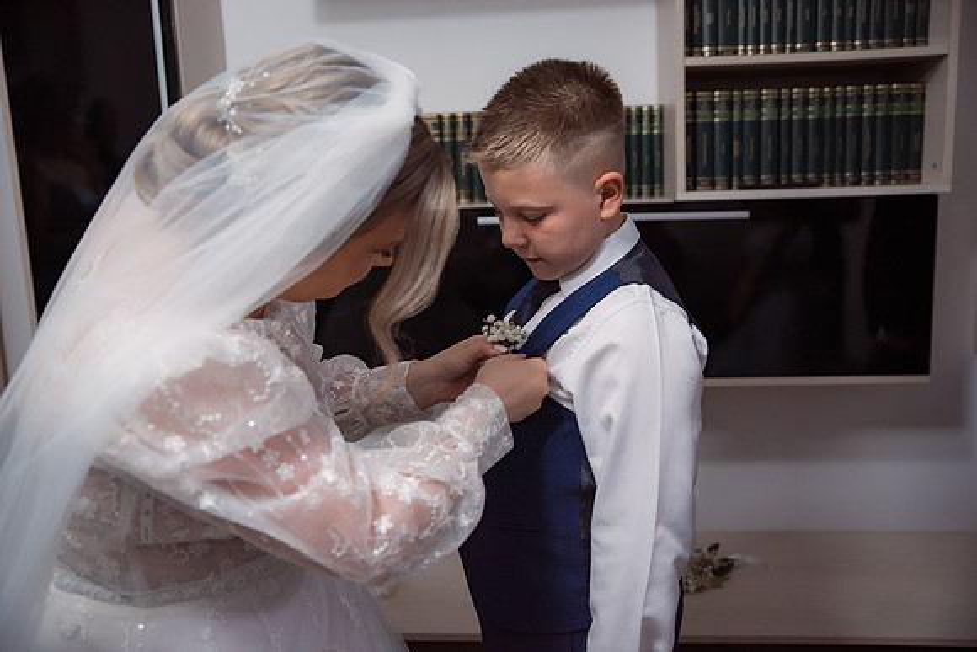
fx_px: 950
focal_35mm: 35
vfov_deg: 37.9
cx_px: 488
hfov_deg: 54.4
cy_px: 326
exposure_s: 1/200
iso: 1600
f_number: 2.8
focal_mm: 35
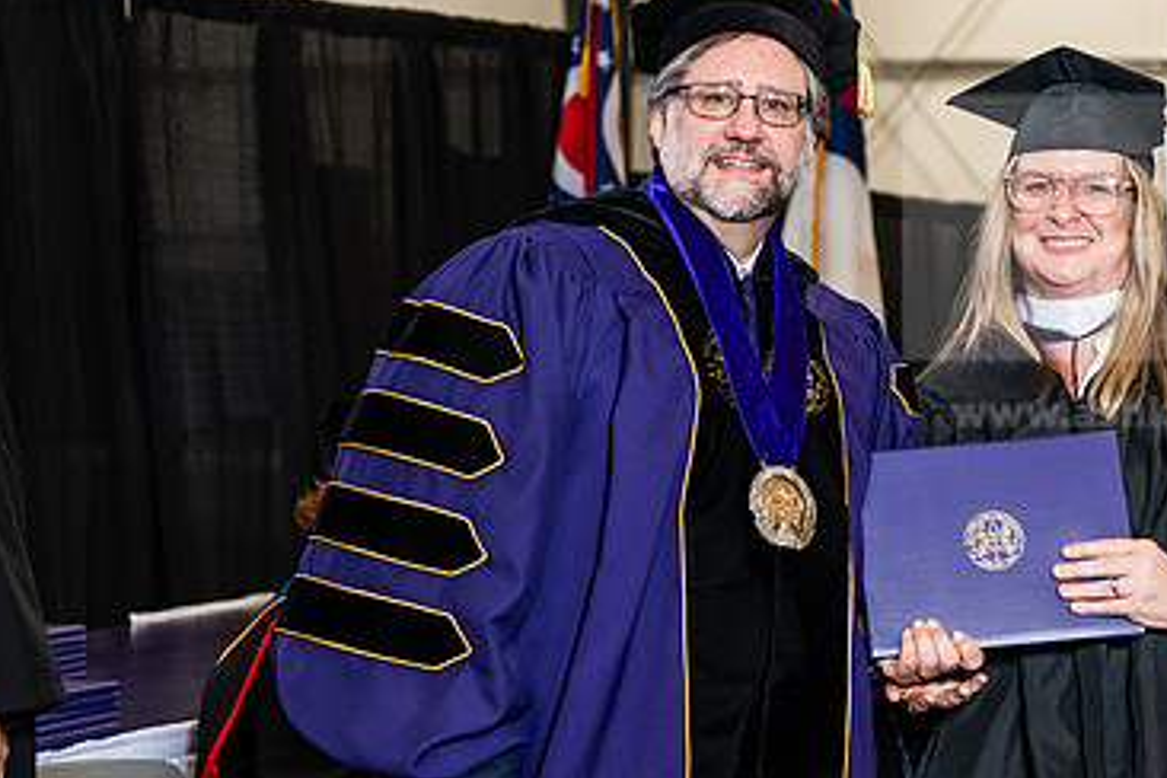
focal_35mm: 111
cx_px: 807
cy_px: 480
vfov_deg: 12.3
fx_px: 3598
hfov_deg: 18.4
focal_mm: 70
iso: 1250
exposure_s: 1/200
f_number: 4.5
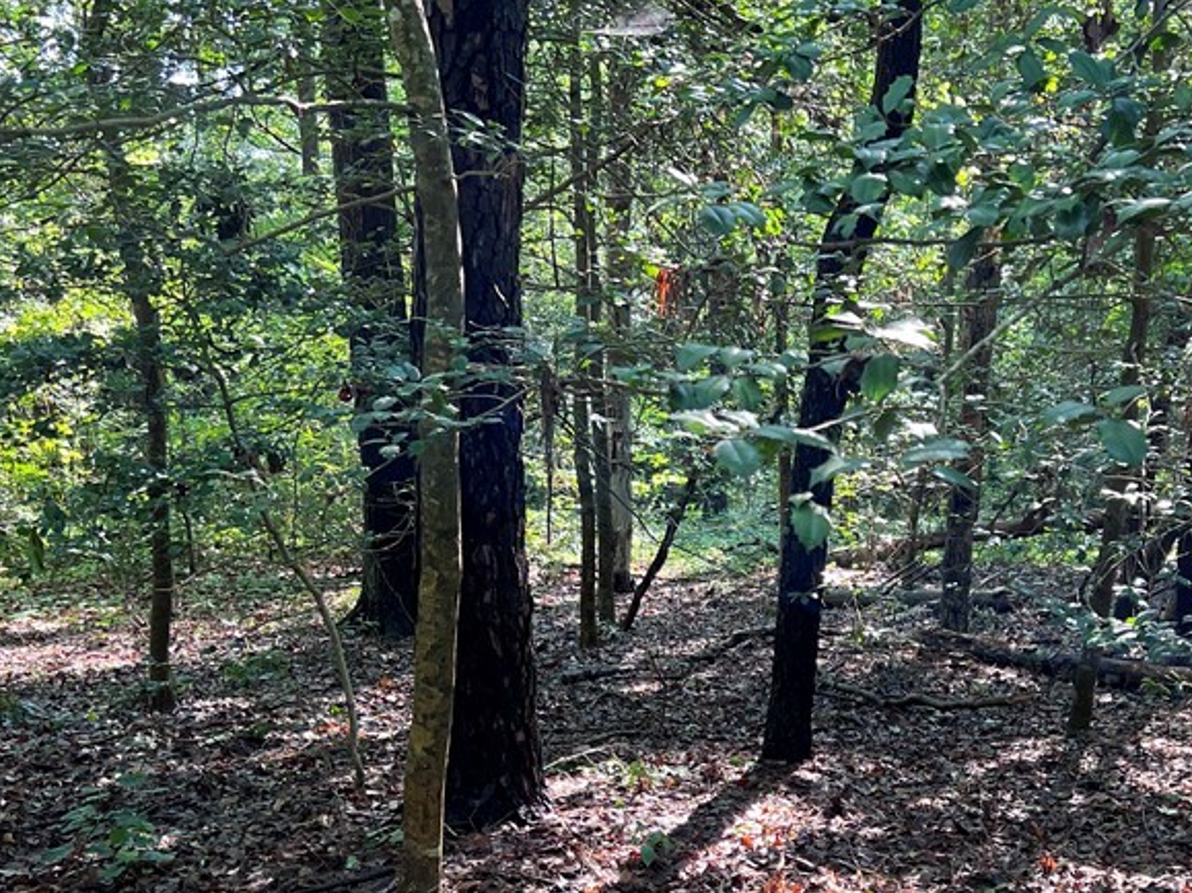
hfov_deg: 40.6
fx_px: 1584
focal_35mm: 46
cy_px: 720
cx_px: 826
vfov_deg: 30.7
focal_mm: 5.7
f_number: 1.5
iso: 125
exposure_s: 1/117
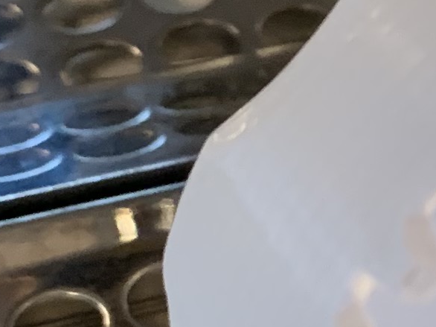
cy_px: 110
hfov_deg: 10.8
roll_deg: -0.8
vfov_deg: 8.3
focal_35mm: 179
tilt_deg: -40.8
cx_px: 536
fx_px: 2254
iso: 320
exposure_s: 1/40
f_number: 1.8
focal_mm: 4.25
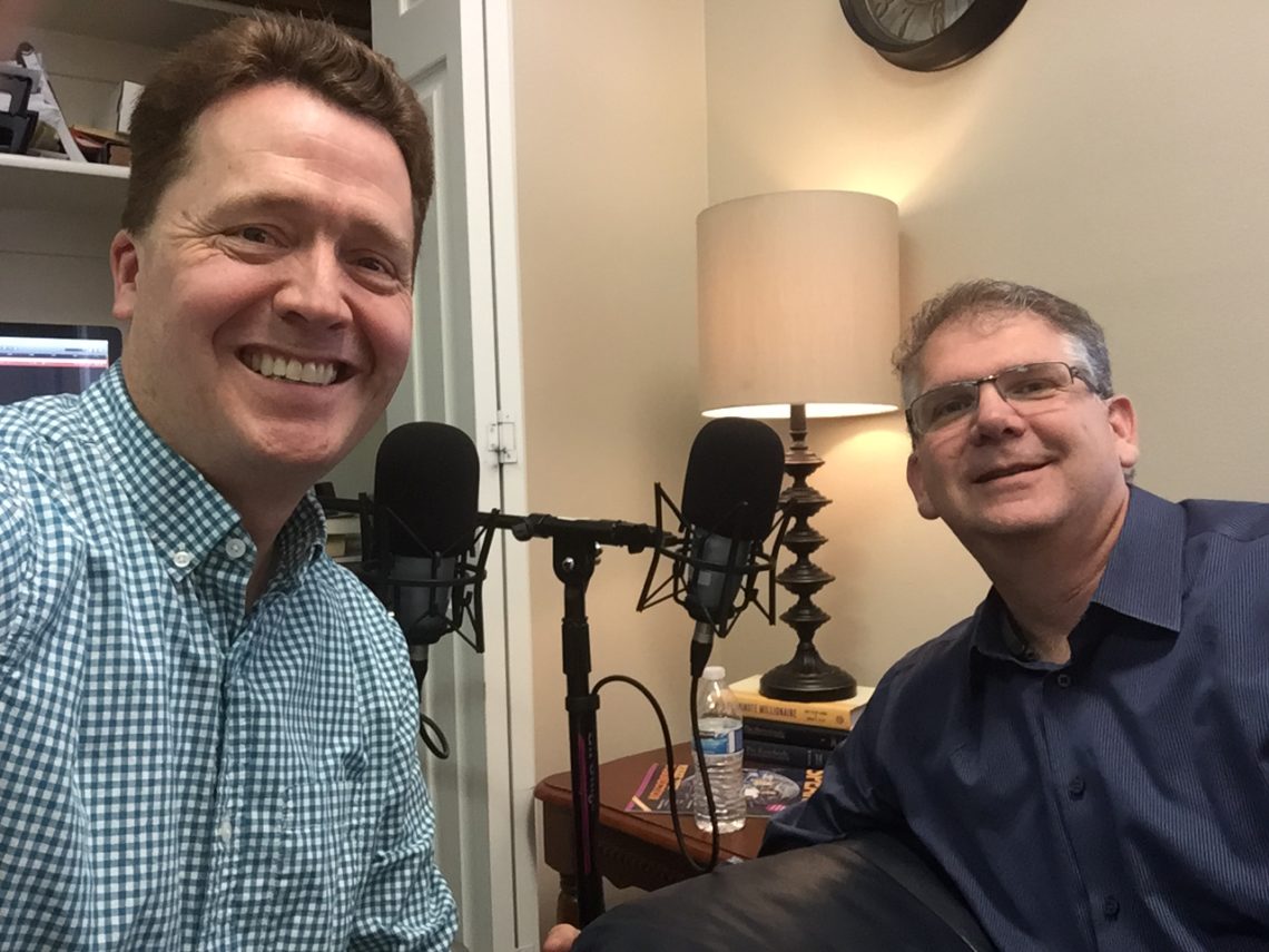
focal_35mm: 31
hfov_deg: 58.4
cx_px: 634
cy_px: 476
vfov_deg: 45.4
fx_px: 1136
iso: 125
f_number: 2.2
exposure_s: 1/30
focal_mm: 2.65
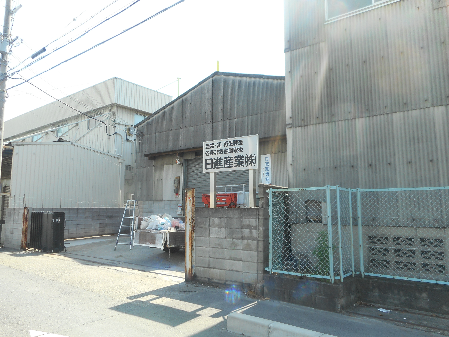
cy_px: 168
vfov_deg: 54.9
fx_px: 324
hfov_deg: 69.4
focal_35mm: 25
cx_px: 224
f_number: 3.7
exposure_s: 1/200
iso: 80
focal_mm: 4.5
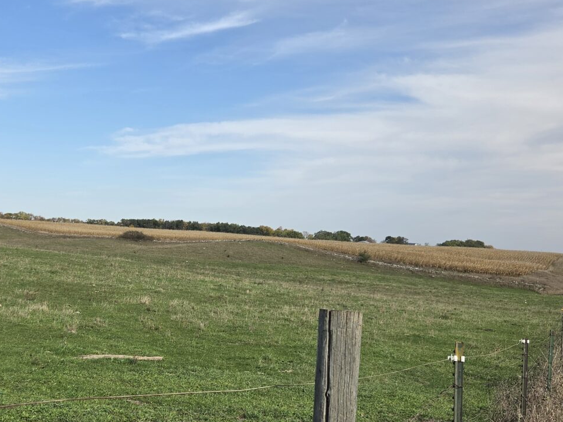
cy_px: 273
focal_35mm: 46
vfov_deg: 31.3
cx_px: 162
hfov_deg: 40.4
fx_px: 748
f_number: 1.8
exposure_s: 1/4054
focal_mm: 5.4
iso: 80
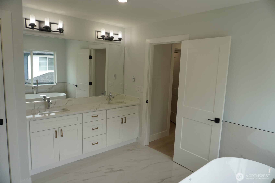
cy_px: 92
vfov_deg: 53.1
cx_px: 138
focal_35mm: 24
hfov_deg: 73.7
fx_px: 183
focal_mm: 16
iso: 125
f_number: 4
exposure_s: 1/160
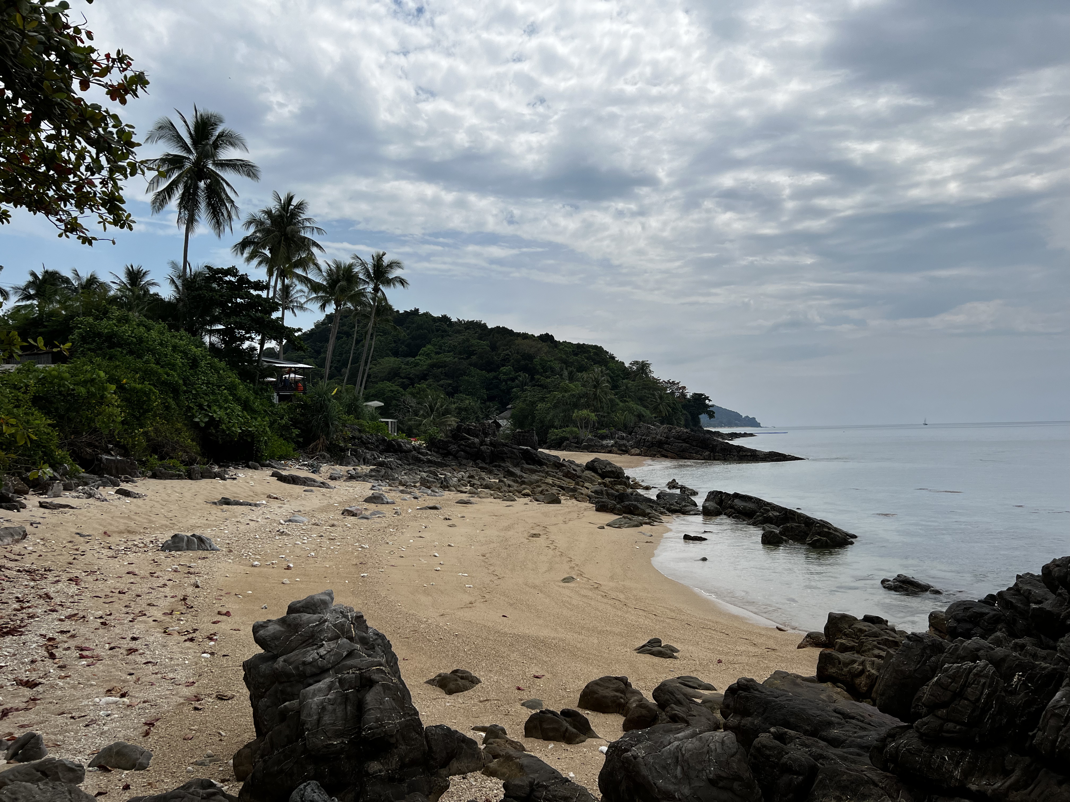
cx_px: 535
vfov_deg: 53.1
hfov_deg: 67.3
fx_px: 804
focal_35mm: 26
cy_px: 401
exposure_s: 1/9434
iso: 50
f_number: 1.5
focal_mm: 5.7
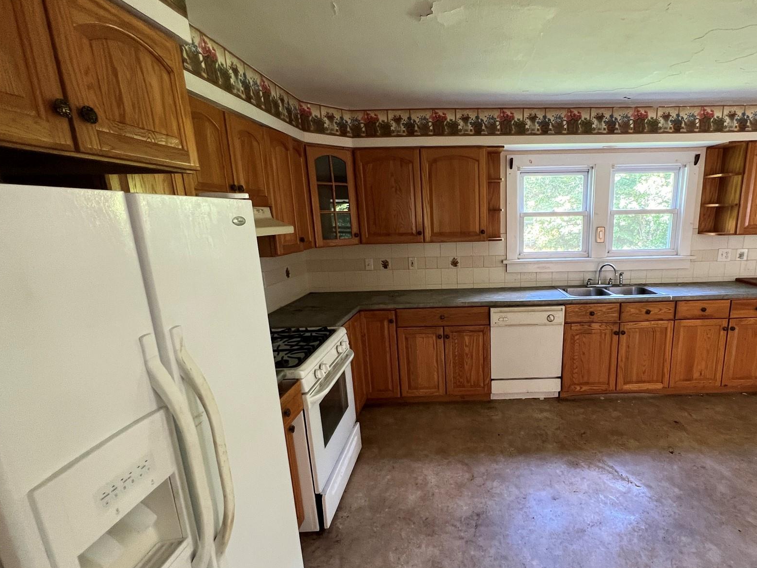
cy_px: 311
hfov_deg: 89.2
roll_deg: +1.0
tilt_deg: -13.7
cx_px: 473
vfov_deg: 74.6
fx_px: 372
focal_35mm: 17
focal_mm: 1.57
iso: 250
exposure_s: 1/64
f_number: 1.8
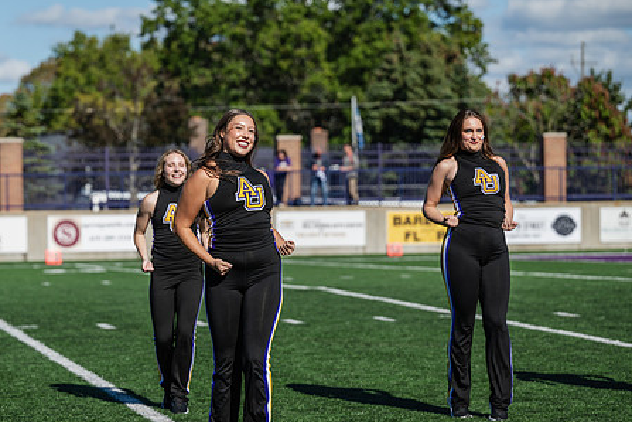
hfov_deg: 15.6
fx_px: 2300
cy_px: 257
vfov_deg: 10.5
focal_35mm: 131
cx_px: 228
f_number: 3.2
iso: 80
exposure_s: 1/1600
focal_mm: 101
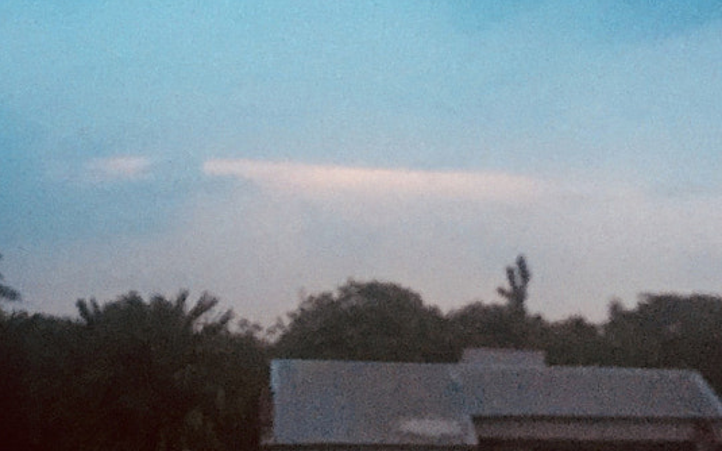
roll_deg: -1.6
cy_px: -14
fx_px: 1810
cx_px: 193
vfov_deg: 14.0
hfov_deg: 22.4
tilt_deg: +10.8
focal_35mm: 92
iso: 250
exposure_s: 1/17
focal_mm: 4.15
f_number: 2.2
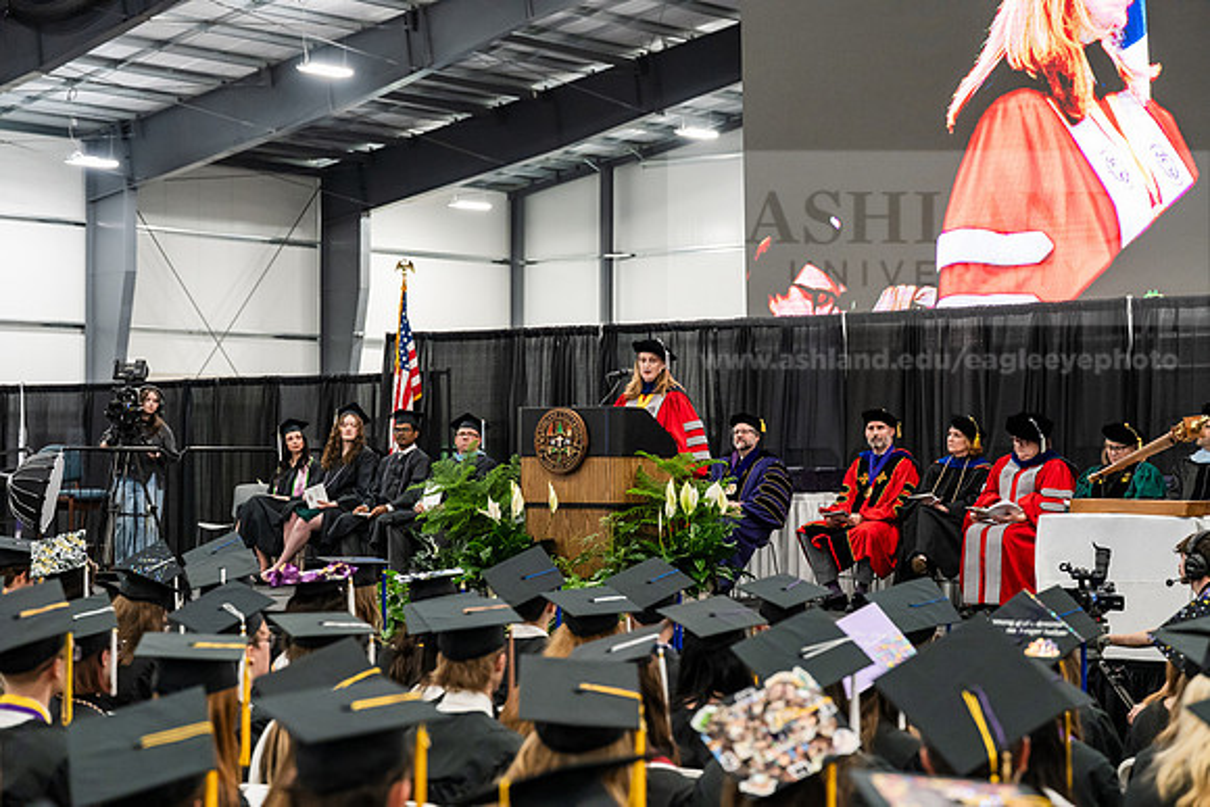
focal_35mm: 72
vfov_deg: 18.9
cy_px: 404
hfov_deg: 28.1
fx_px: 2420
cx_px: 605
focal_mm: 72
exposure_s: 1/200
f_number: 4
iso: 4000
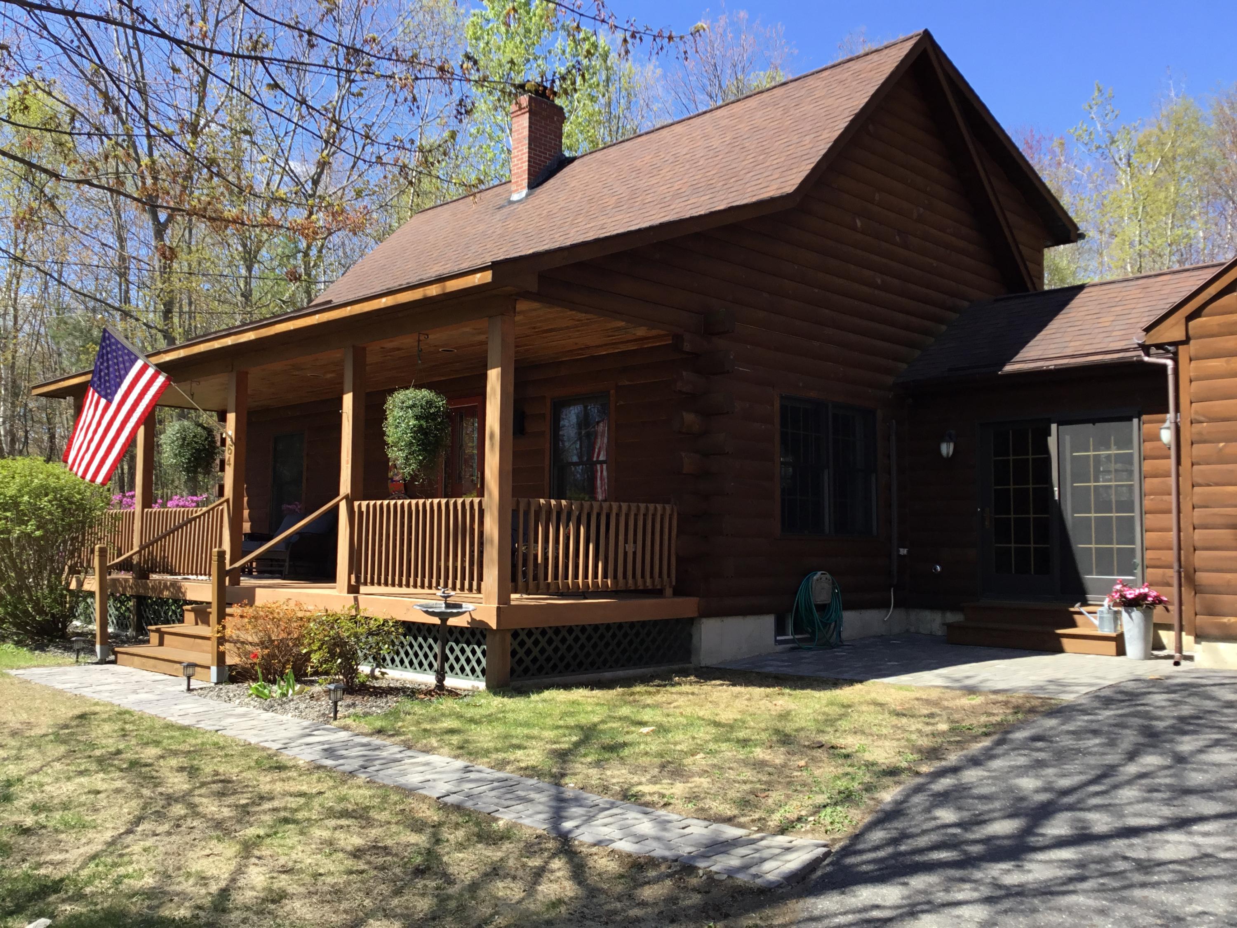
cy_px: 464
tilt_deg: +4.0
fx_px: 1108
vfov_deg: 45.4
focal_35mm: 31
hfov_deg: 58.4
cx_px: 618
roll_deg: -1.0
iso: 25
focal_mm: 3.3
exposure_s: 1/448
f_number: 2.4
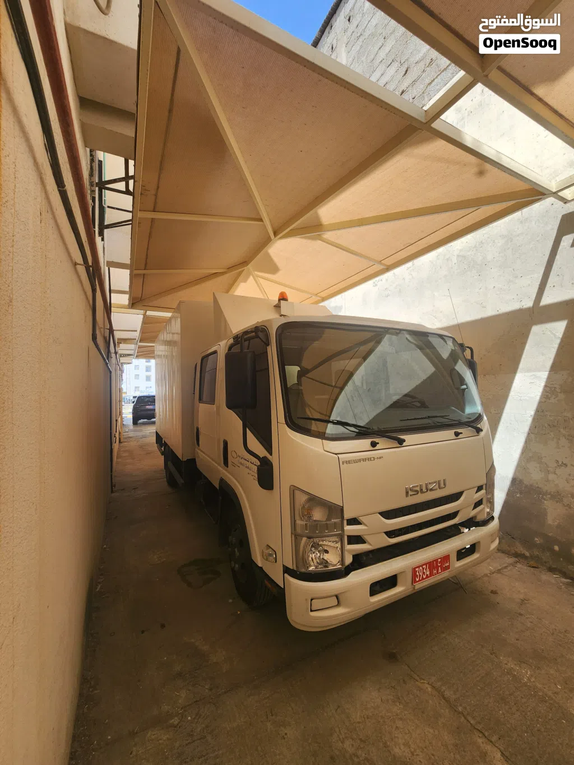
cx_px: 287
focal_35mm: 13
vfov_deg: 106.2
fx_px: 287
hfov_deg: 89.9
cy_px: 382
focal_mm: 2.2
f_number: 2.2
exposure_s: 1/668
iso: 50
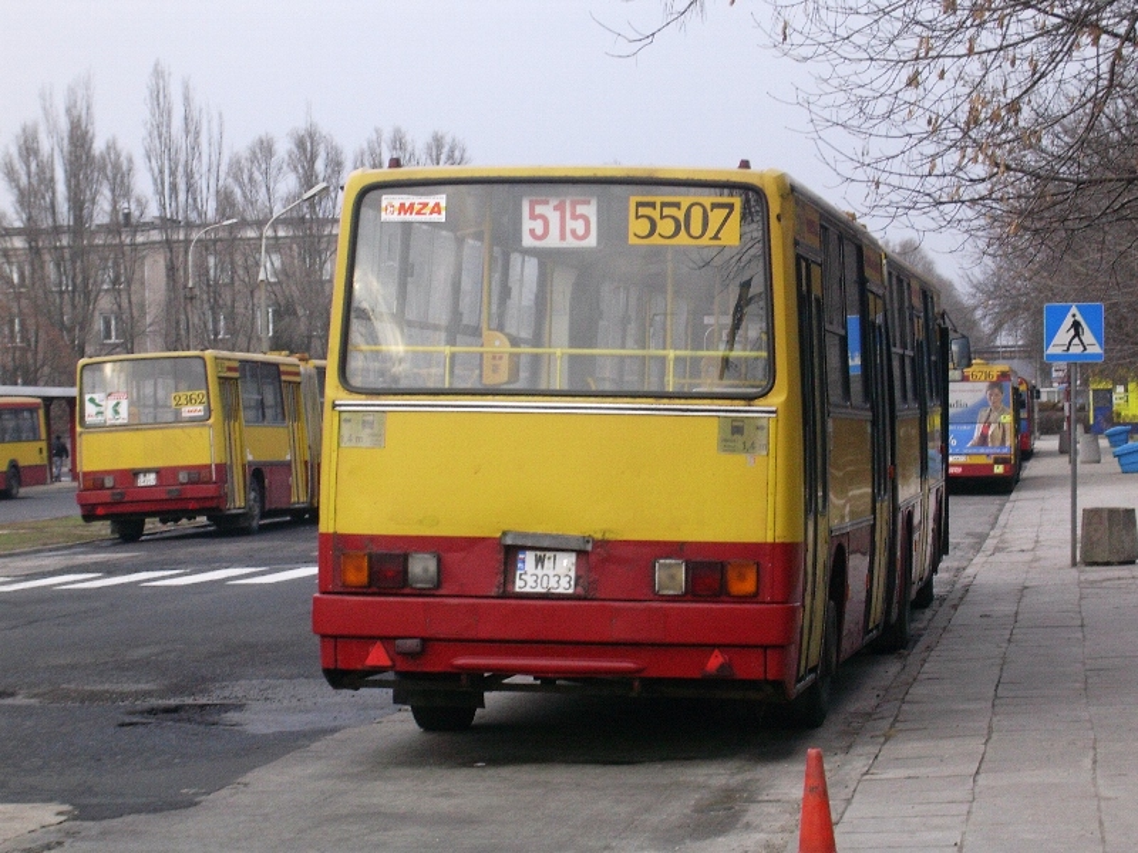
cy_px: 426
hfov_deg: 18.5
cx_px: 569
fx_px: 3485
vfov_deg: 14.0
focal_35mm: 106
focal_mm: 16.1
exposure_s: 1/64
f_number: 4.7
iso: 70
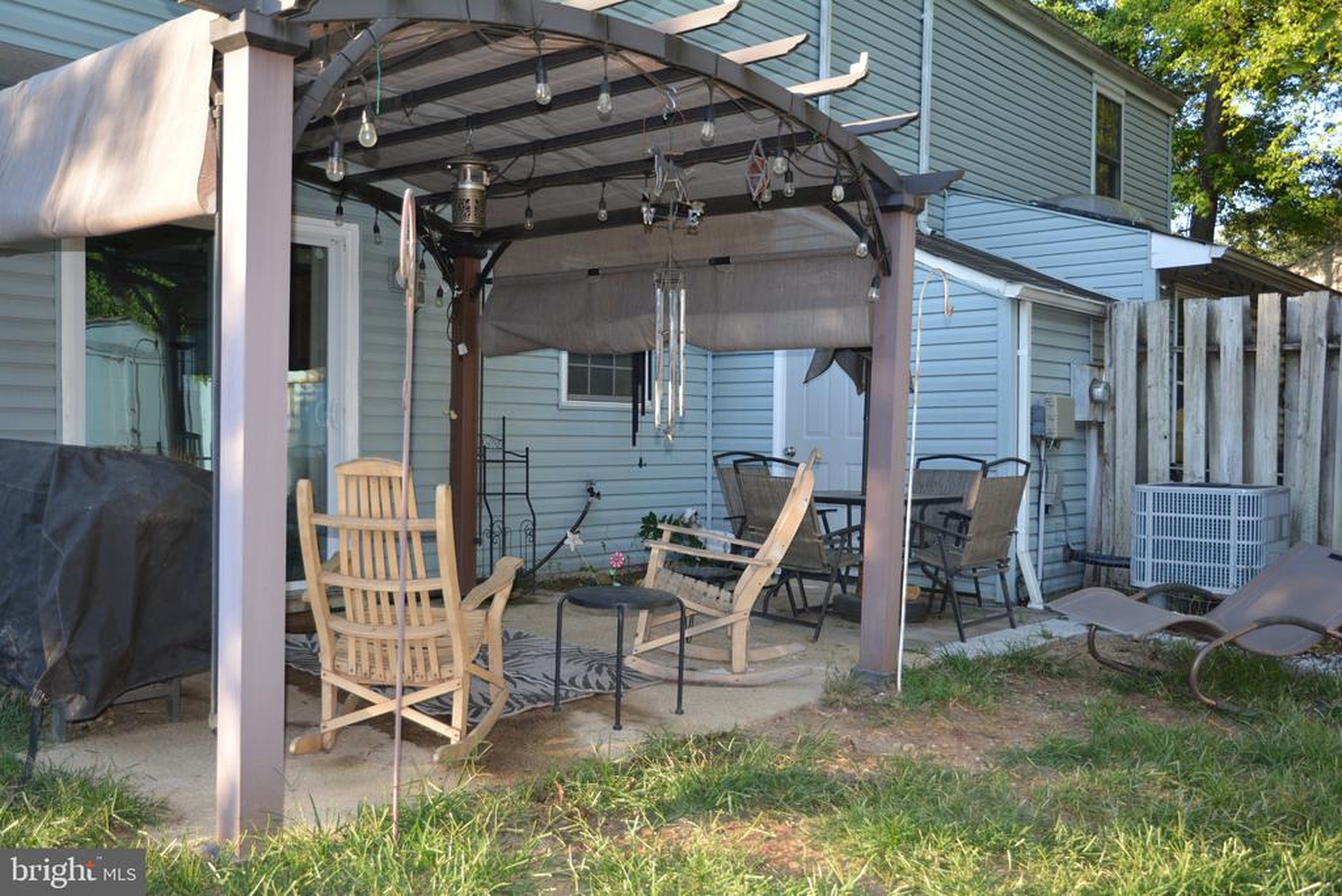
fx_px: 1119
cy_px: 448
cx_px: 671
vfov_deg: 43.7
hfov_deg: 61.9
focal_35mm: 30
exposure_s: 1/160
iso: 200
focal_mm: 20
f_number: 3.8
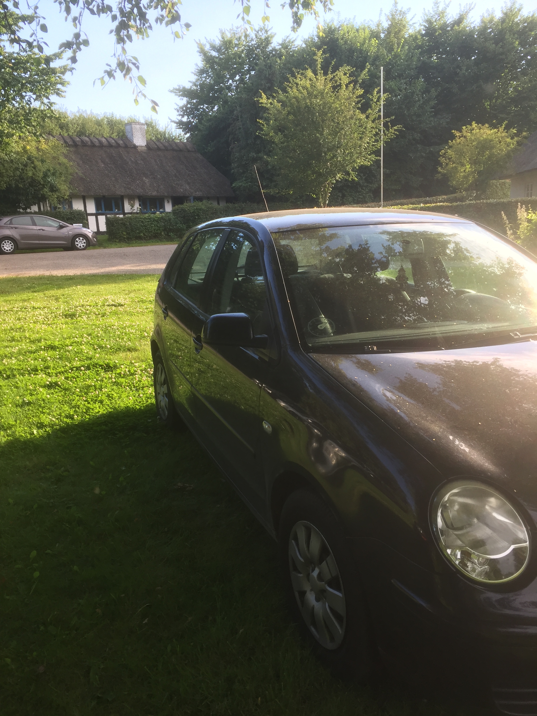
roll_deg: +2.5
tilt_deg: -10.3
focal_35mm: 29
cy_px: 358
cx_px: 268
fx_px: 600
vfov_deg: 61.7
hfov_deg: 48.2
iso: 32
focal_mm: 4.15
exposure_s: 1/377
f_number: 2.2
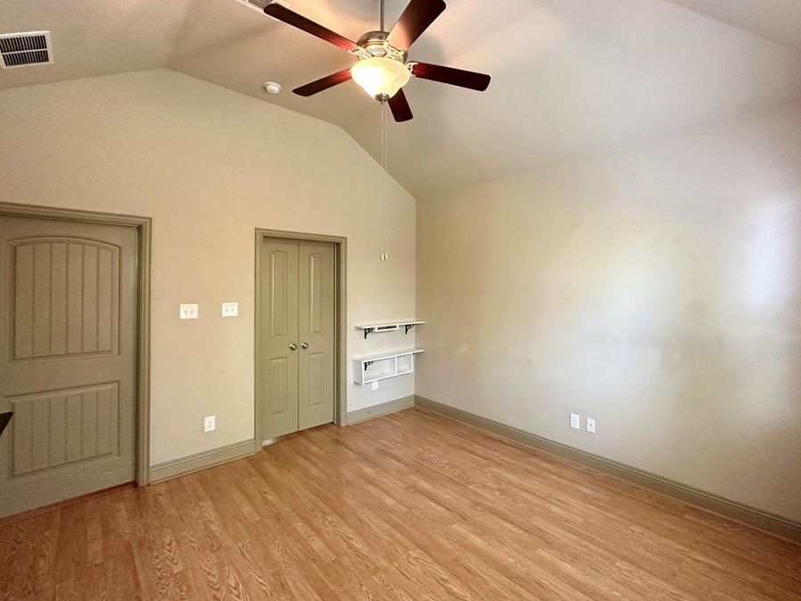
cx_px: 443
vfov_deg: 78.0
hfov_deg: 94.2
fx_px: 370
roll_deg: -0.6
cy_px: 283
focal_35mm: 16
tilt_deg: +0.4
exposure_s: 1/60
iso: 400
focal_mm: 2.22
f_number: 2.2
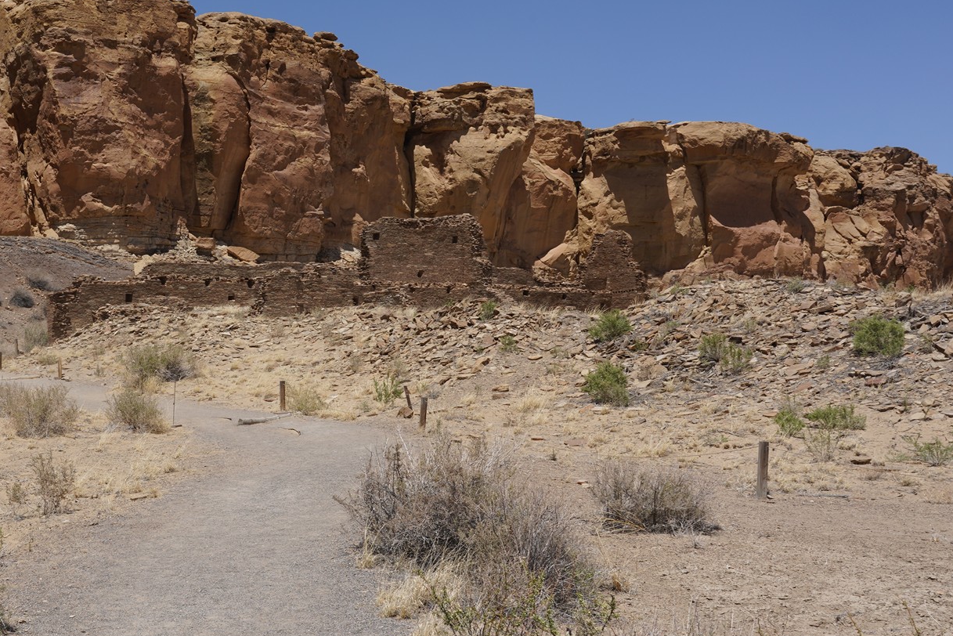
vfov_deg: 29.3
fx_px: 1218
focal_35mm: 46
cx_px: 306
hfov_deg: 42.1
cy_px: 340
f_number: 18
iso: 100
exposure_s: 1/100
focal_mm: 28
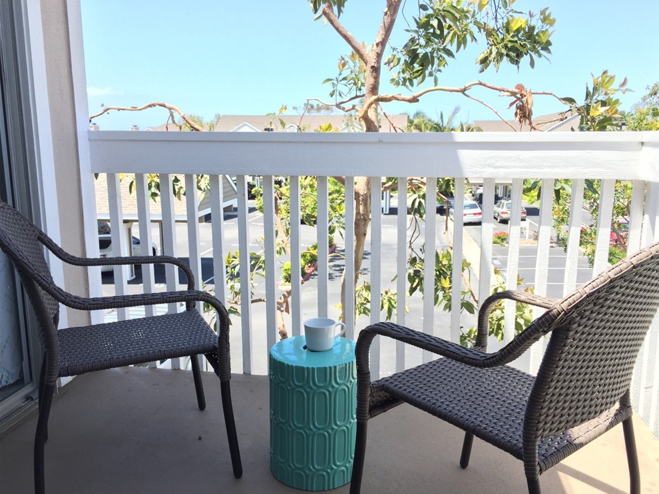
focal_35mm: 30
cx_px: 340
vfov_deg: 46.8
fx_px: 571
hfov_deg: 60.0
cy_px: 250
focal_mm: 4.15
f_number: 2.2
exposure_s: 1/430
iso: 32
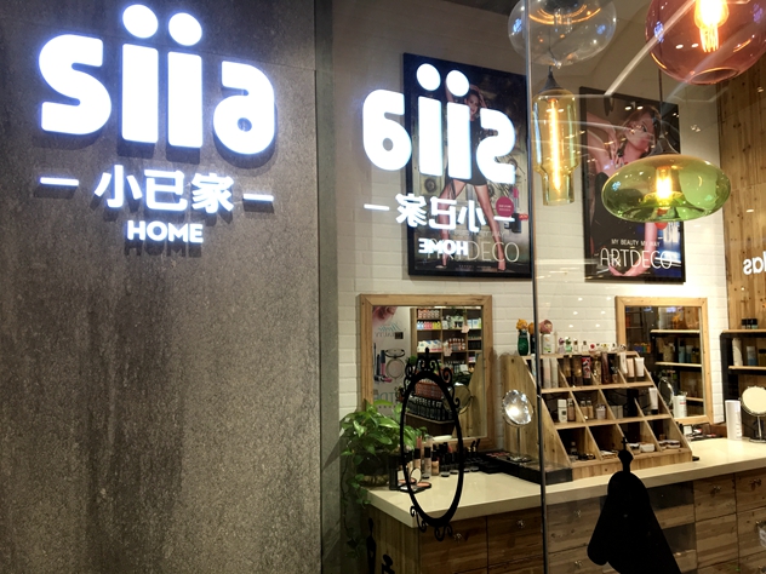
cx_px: 383
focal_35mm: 29
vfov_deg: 48.2
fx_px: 642
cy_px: 287
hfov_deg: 61.7
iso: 40
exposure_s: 1/33
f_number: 2.2
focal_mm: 4.15
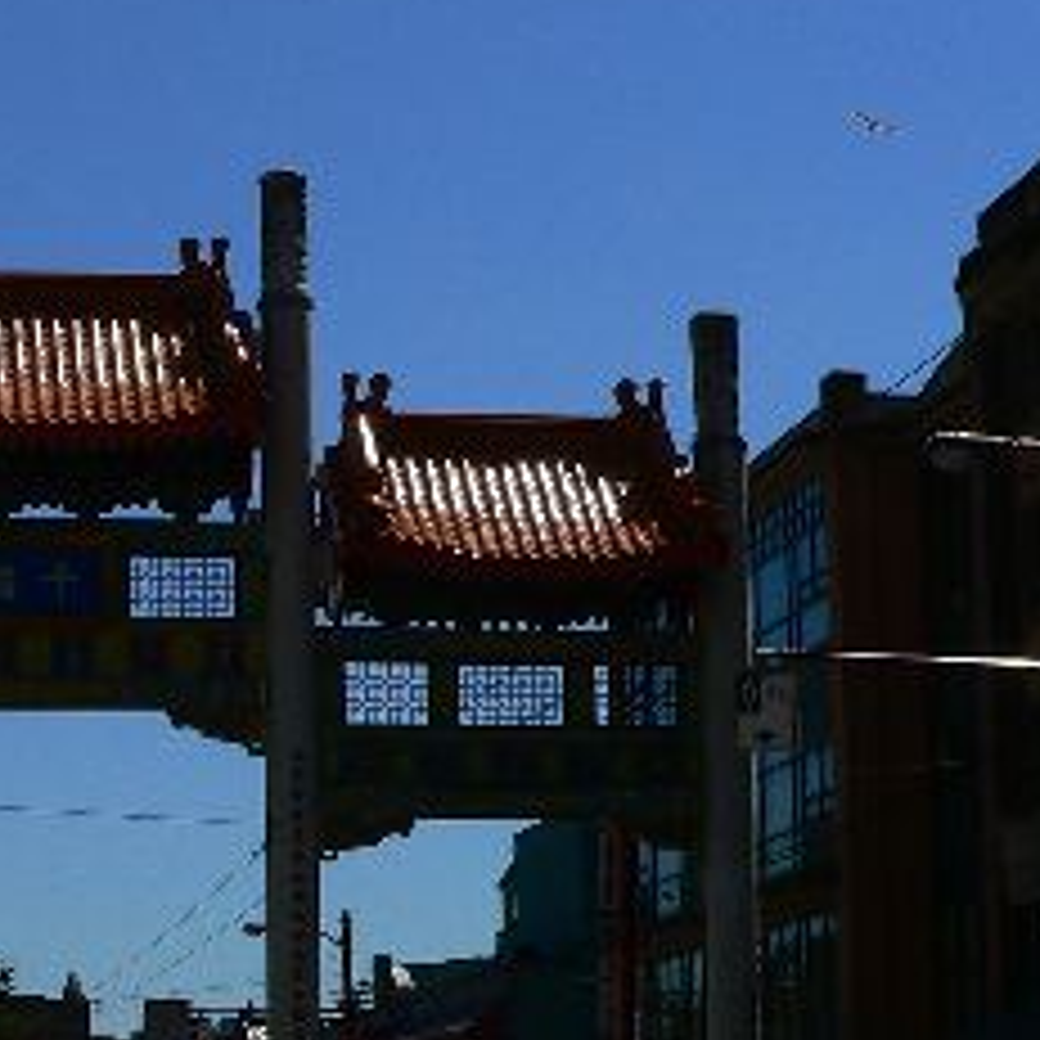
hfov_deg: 19.1
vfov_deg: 19.2
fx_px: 2991
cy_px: 1013
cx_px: -23
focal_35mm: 88
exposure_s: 1/1300
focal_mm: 6
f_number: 4.6
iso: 80
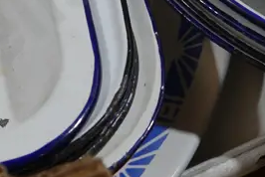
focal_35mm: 168
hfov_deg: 12.2
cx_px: 158
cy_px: -80
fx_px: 1238
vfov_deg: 8.0
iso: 200
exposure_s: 1/80
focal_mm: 21
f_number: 4.6
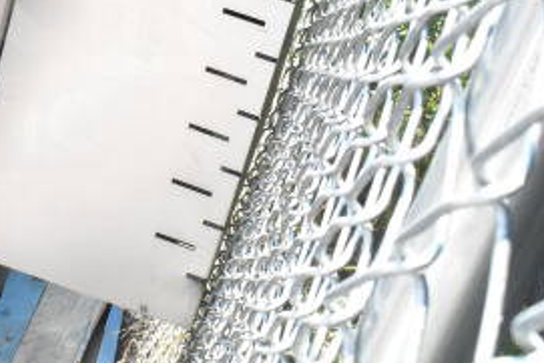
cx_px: 8
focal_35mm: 91
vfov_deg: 14.8
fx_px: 1376
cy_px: 10
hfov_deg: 21.6
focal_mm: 18
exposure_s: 1/320
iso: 1600
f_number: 9
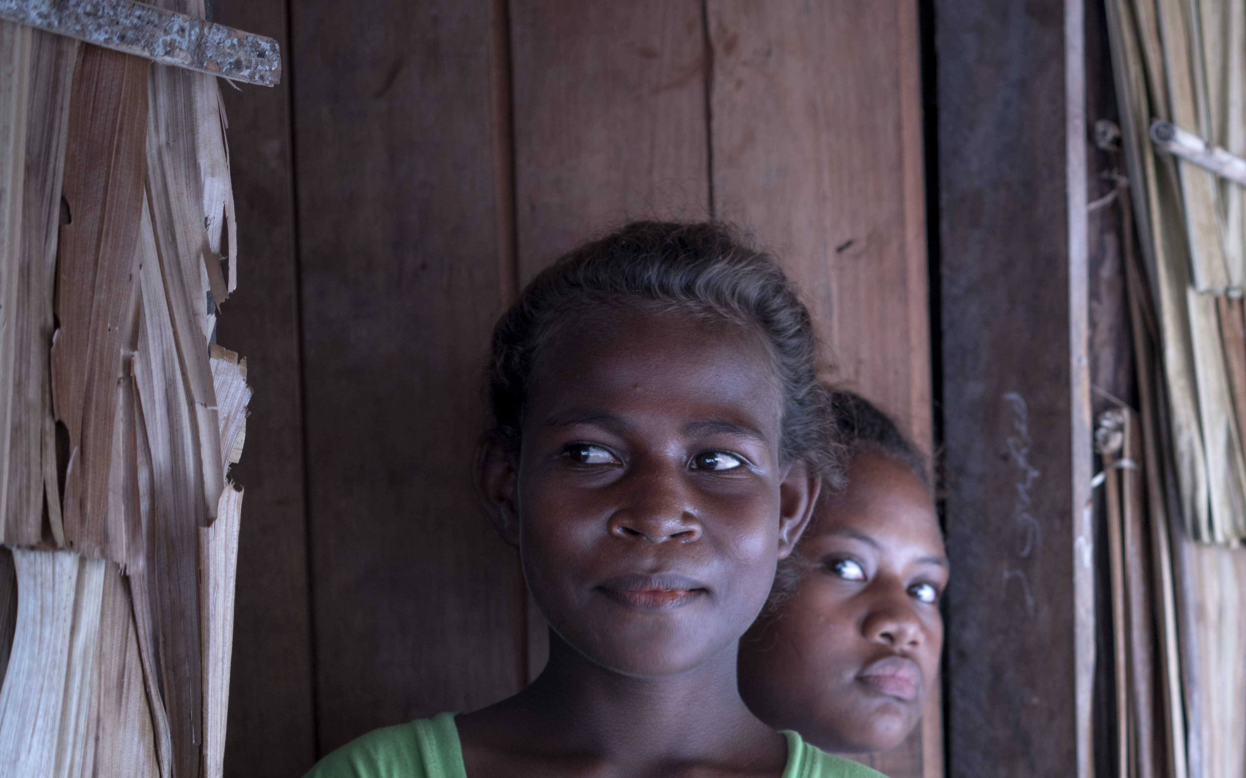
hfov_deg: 25.6
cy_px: 701
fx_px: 2581
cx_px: 1279
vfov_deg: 16.9
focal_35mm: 76
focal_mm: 35
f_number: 3.5
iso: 200
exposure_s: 1/40
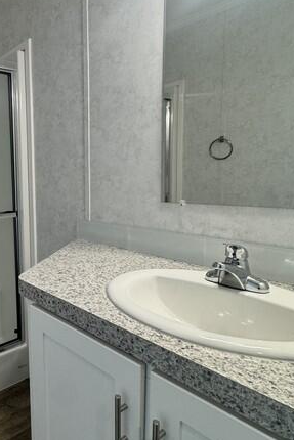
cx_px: 18
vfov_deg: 69.4
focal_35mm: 26
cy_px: 216
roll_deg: +1.8
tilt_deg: -7.2
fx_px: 318
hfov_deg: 44.2
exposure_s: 1/120
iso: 160
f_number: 2.2
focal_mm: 2.22
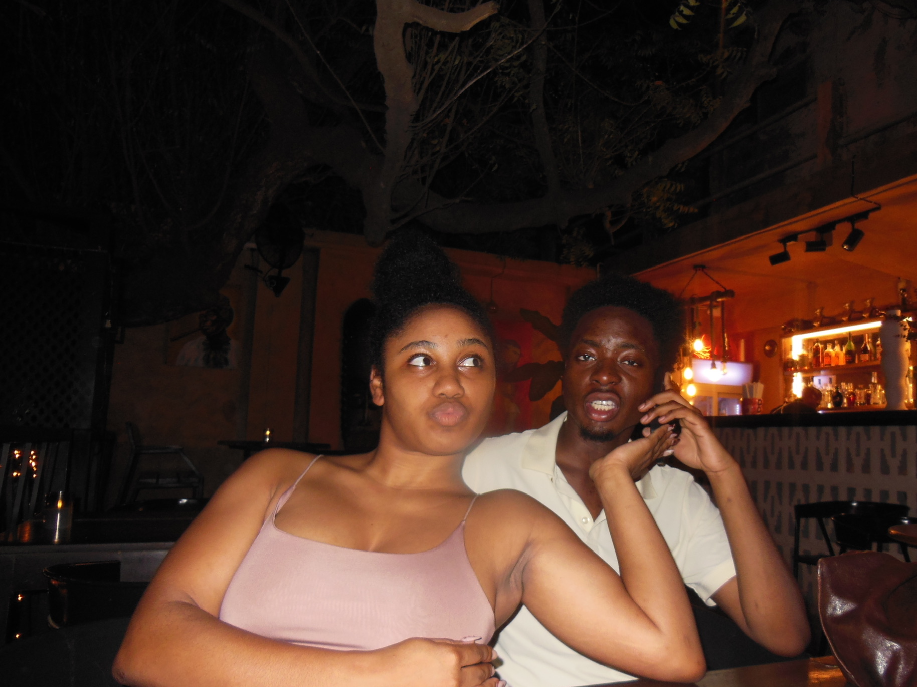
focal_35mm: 28
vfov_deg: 49.7
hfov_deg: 63.4
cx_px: 489
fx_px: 742
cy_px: 368
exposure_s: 1/25
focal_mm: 4.5
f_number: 3.5
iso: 200
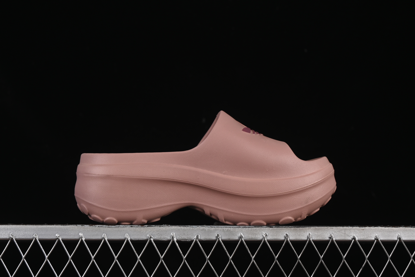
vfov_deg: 18.2
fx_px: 865
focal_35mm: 75
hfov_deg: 27.0
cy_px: 138
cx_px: 208
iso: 160
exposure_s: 1/80
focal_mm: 50
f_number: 8
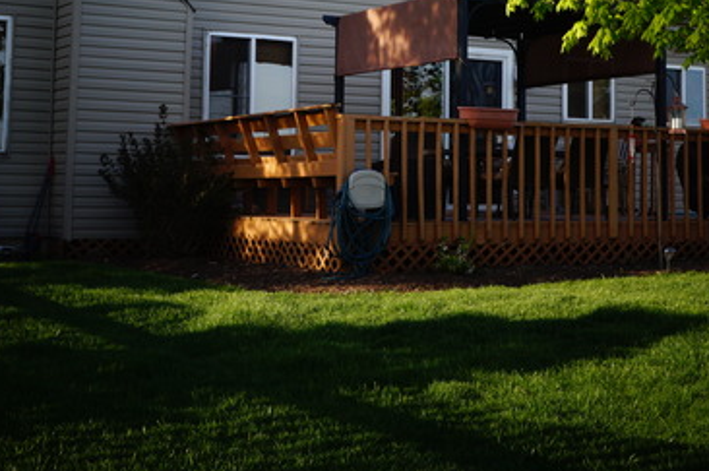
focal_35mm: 63
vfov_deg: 21.1
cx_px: 345
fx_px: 1239
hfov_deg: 31.9
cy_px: 60
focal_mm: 24
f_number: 7.1
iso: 100
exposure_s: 1/200
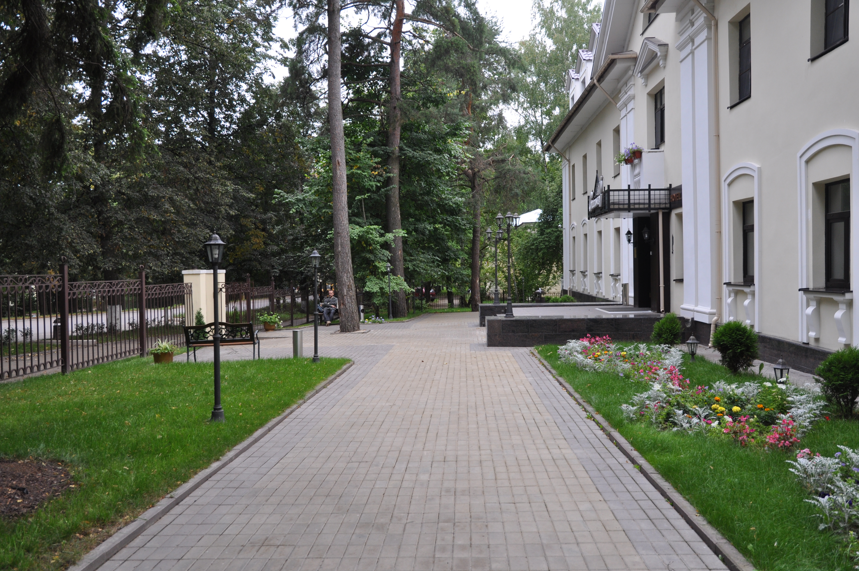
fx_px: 715
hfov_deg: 62.0
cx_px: 430
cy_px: 286
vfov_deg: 43.5
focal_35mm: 30
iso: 400
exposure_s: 1/125
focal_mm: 20
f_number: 5.6
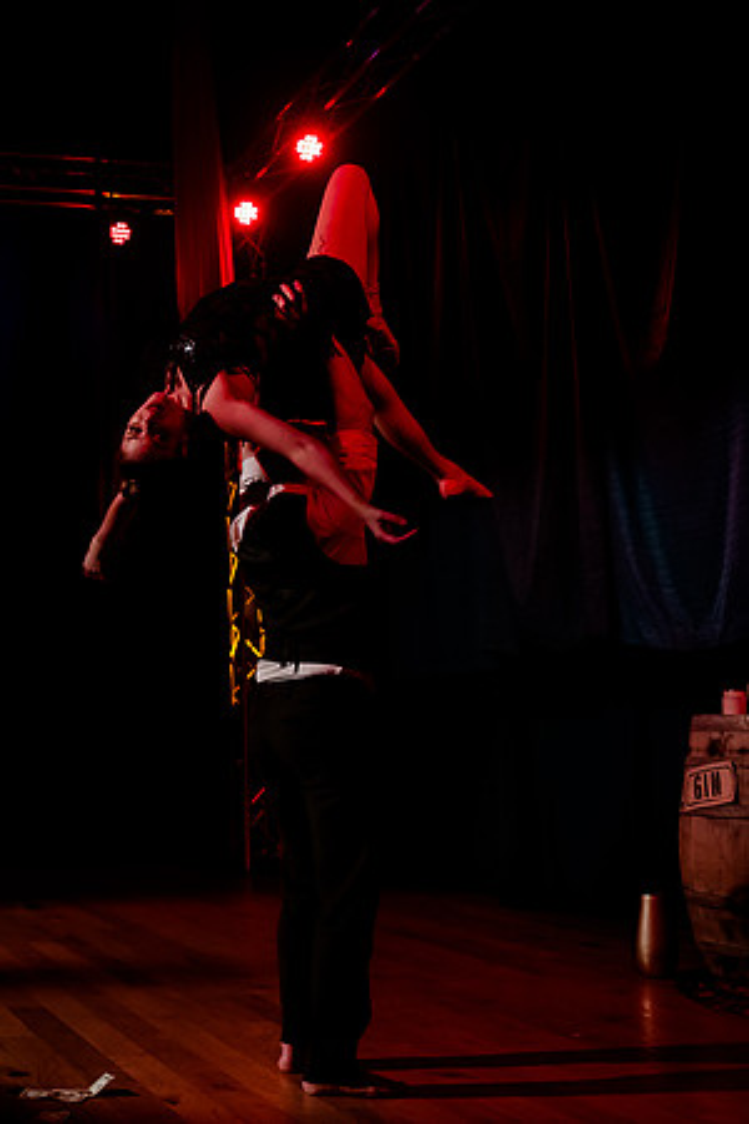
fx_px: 1276
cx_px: -132
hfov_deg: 28.7
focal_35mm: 41
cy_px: 551
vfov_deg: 47.5
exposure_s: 1/100
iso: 5000
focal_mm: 24
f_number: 2.8
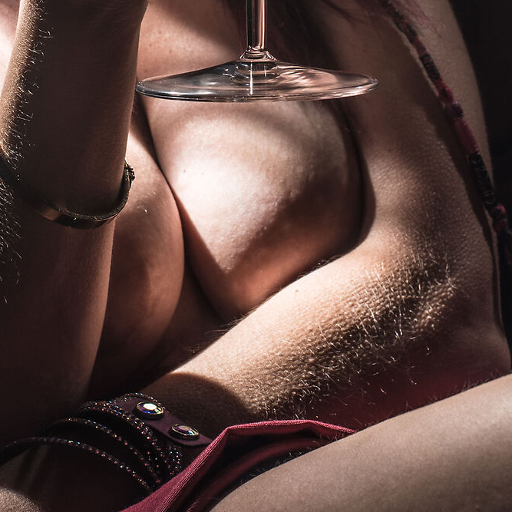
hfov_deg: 11.4
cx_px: 206
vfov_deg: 11.3
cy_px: -32
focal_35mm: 153
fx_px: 2560
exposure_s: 1/160
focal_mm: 50
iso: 100
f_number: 8
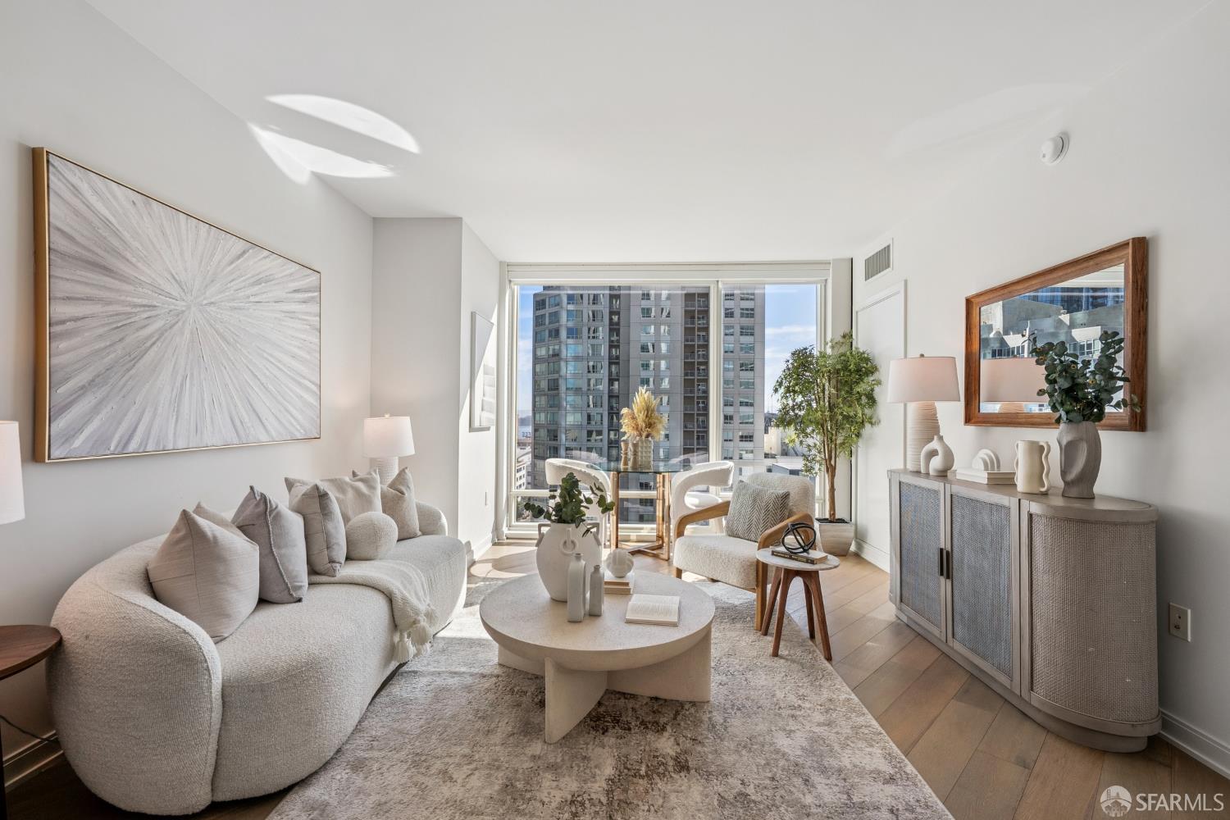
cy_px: 410
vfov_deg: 73.7
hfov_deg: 96.7
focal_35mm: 16
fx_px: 547
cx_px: 615
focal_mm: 16
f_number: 8
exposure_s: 1/250
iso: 640
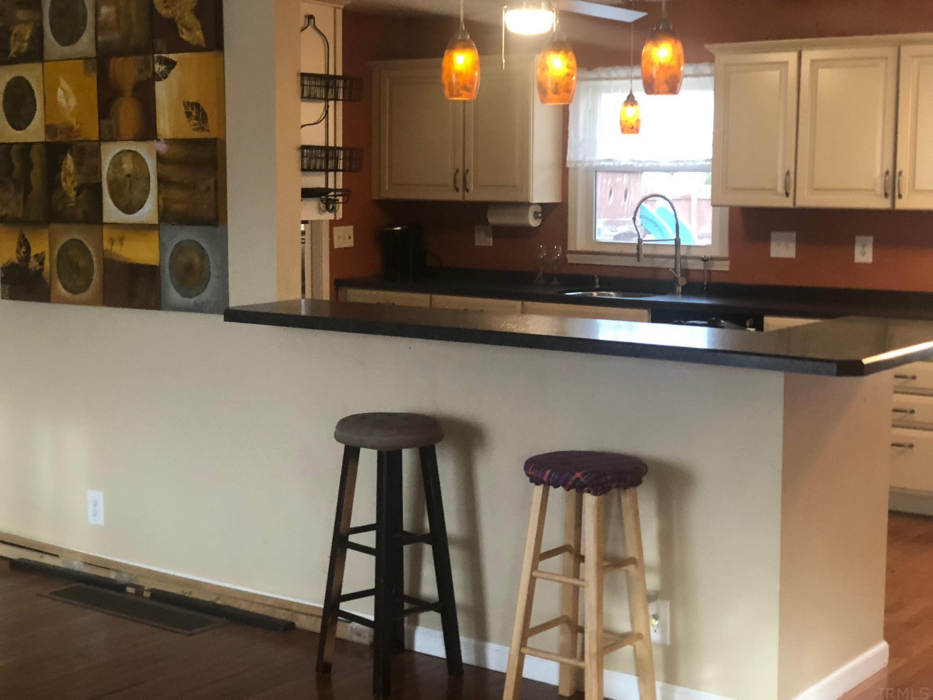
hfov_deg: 33.8
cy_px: 350
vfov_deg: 25.7
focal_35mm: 57
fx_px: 1536
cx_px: 466
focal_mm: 6.6
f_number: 2.8
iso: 250
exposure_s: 1/30
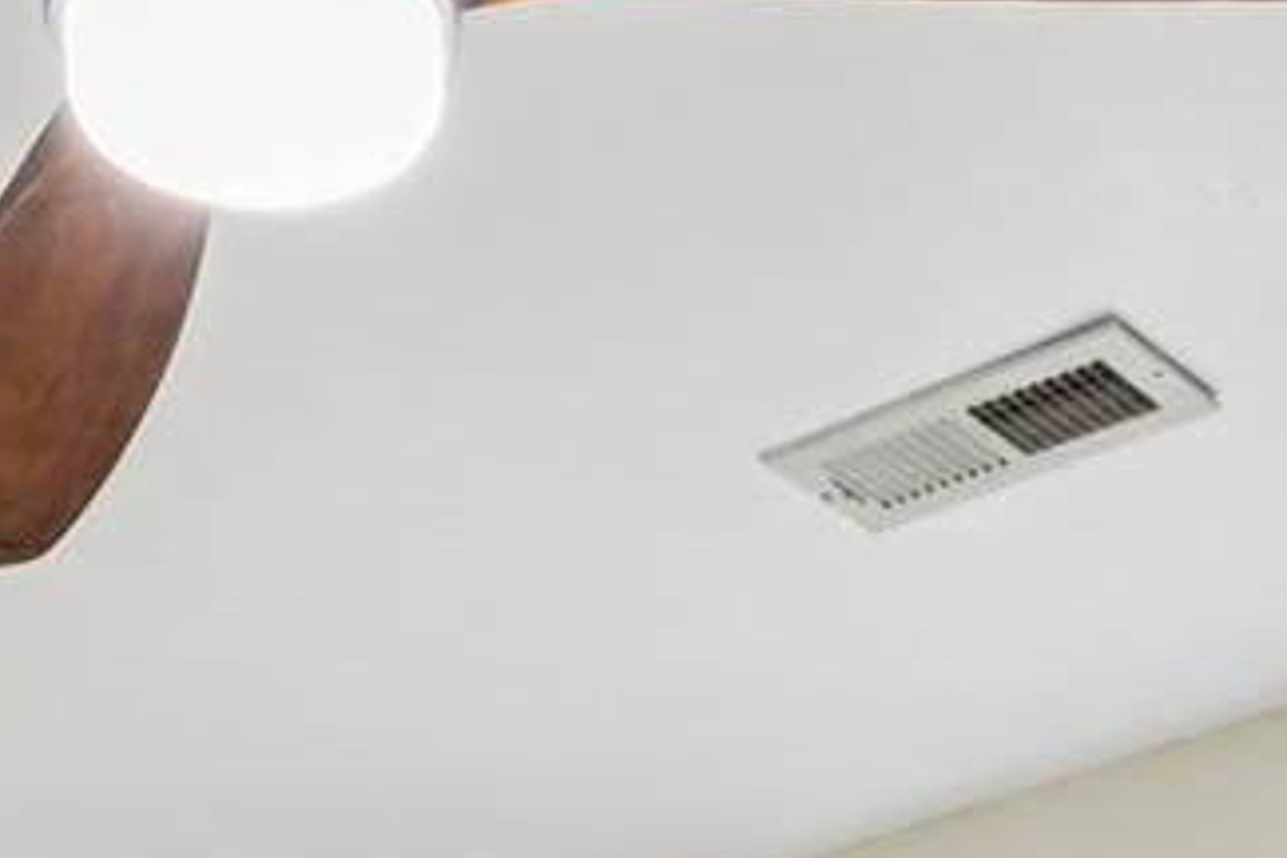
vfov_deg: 10.4
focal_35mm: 104
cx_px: 592
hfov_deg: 19.6
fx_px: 3723
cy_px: 2354
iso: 100
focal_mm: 16.5
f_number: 13
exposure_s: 1/2
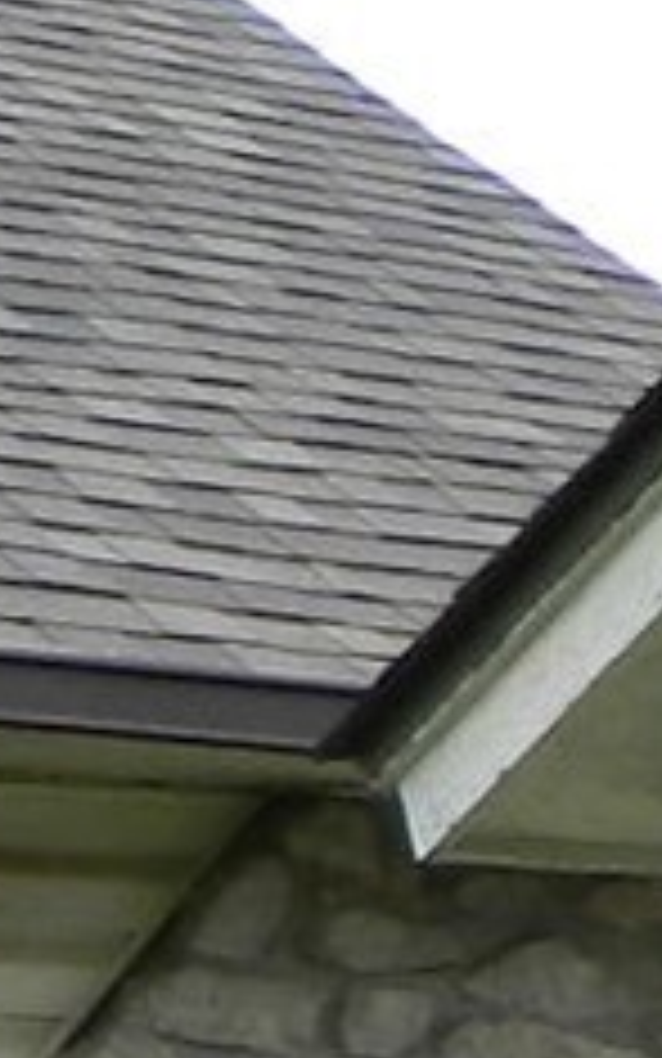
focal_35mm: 268
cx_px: 3607
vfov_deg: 7.6
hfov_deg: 4.2
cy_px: 1783
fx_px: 7732
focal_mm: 5.6
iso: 80
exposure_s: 1/400
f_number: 3.2
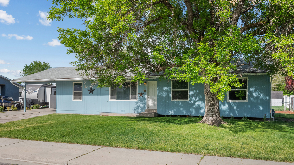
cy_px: 95
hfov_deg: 61.0
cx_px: 146
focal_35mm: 32
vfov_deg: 36.6
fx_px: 249
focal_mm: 30
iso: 800
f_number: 8
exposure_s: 1/640
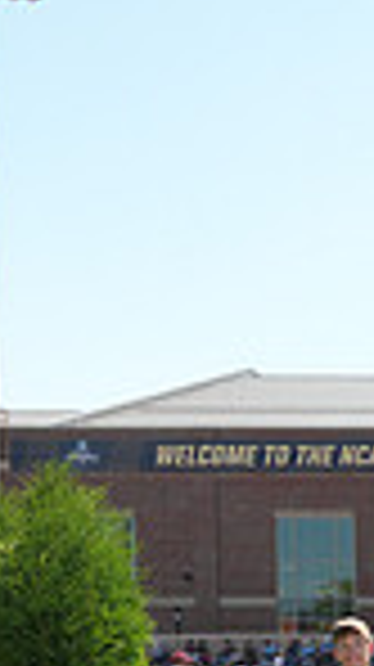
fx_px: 2173
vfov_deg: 16.7
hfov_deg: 8.4
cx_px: 1104
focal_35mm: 123
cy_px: 812
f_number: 8
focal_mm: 20
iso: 100
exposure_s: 1/125
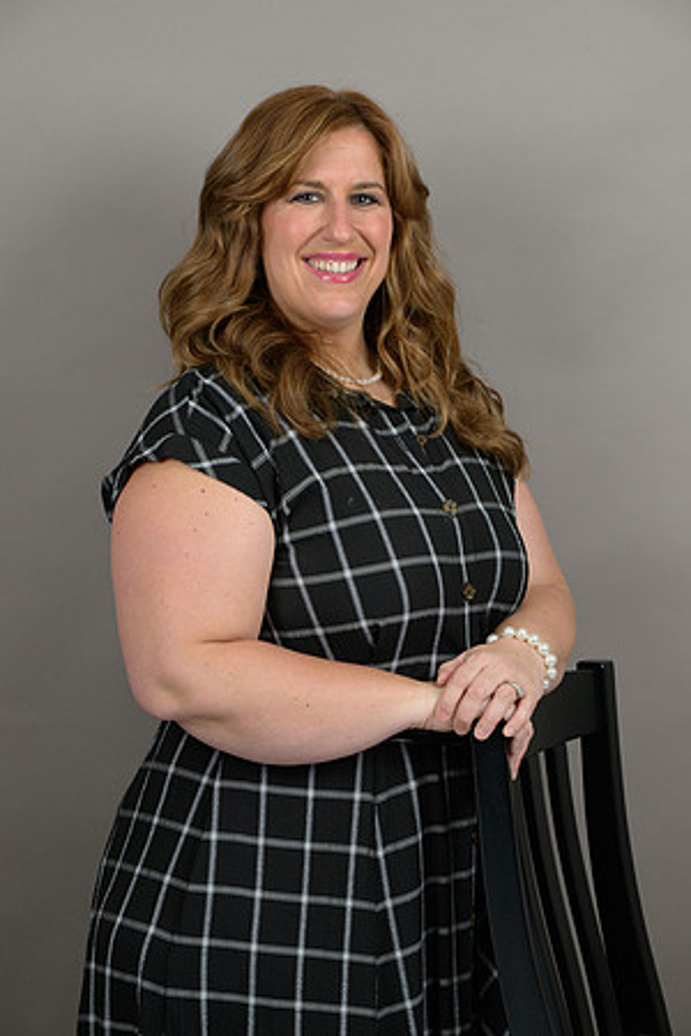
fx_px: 2937
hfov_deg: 13.4
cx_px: 346
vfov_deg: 20.0
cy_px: 518
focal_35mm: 102
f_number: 6.3
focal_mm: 102
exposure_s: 1/160
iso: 1000
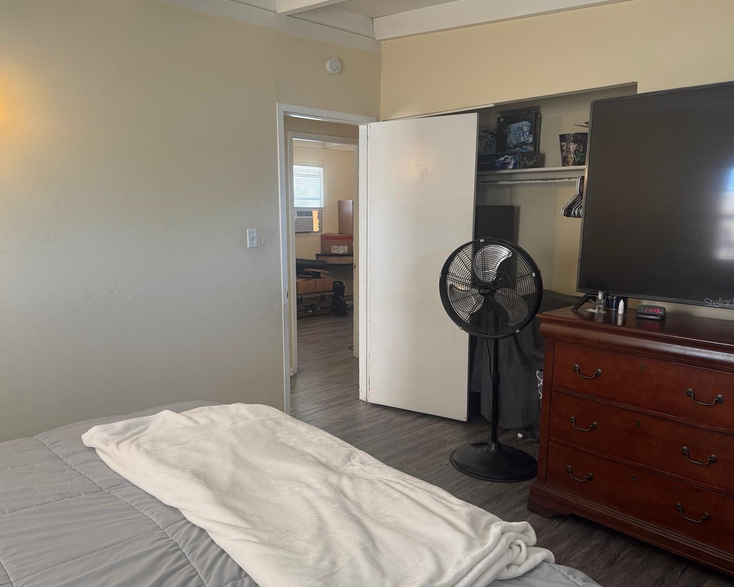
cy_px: 302
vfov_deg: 54.9
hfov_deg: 66.0
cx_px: 345
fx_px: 565
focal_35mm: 26
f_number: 1.78
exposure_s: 1/60
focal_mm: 6.76
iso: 125
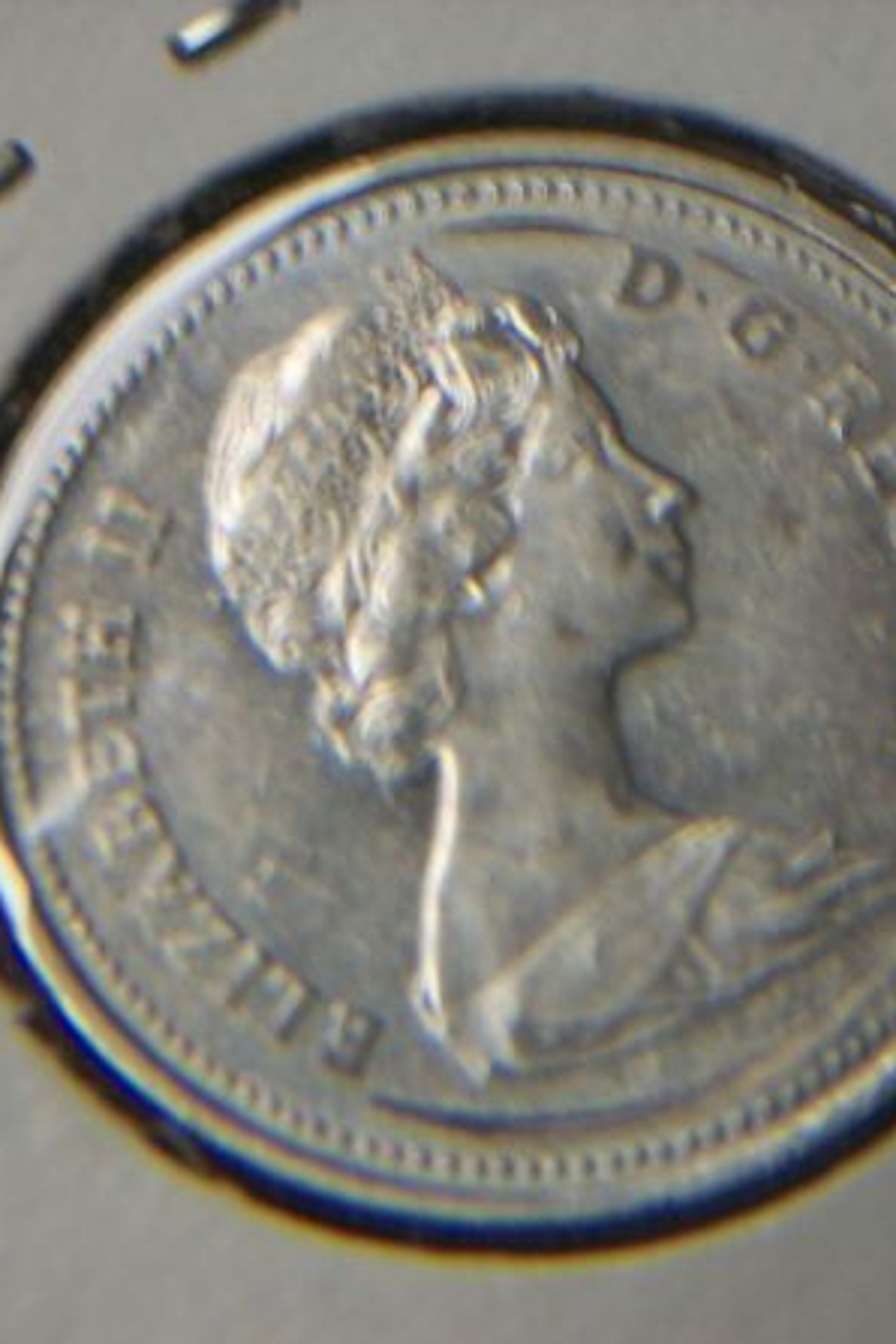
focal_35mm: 134
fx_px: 5002
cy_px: 670
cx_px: 526
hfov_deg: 10.2
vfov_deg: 15.3
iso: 160
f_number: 5.2
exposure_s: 1/25
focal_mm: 17.1
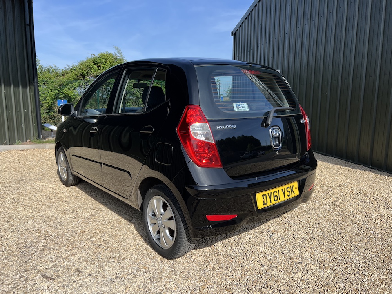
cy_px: 147
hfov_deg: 67.3
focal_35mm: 26
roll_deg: +1.4
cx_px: 196
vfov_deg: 53.1
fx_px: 294
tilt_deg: -9.3
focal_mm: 5.7
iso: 50
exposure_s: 1/3077
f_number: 1.5
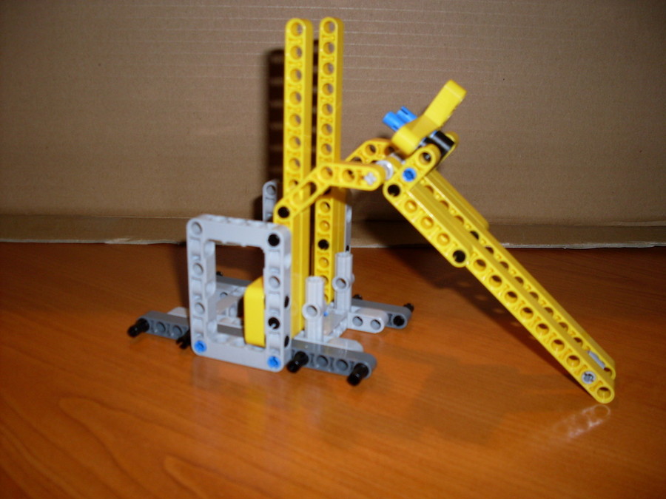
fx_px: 731
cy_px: 250
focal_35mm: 38
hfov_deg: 49.0
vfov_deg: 37.7
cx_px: 333
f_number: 2.8
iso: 100
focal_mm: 6.3
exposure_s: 1/45
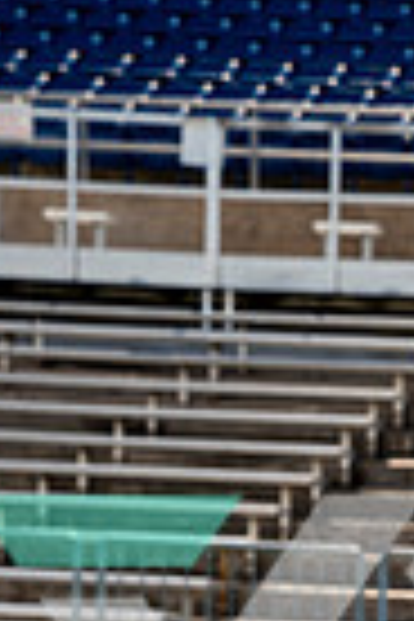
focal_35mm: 219
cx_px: 644
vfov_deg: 9.1
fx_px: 3777
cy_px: 954
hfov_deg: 6.2
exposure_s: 1/250
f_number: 11
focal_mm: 67
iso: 320
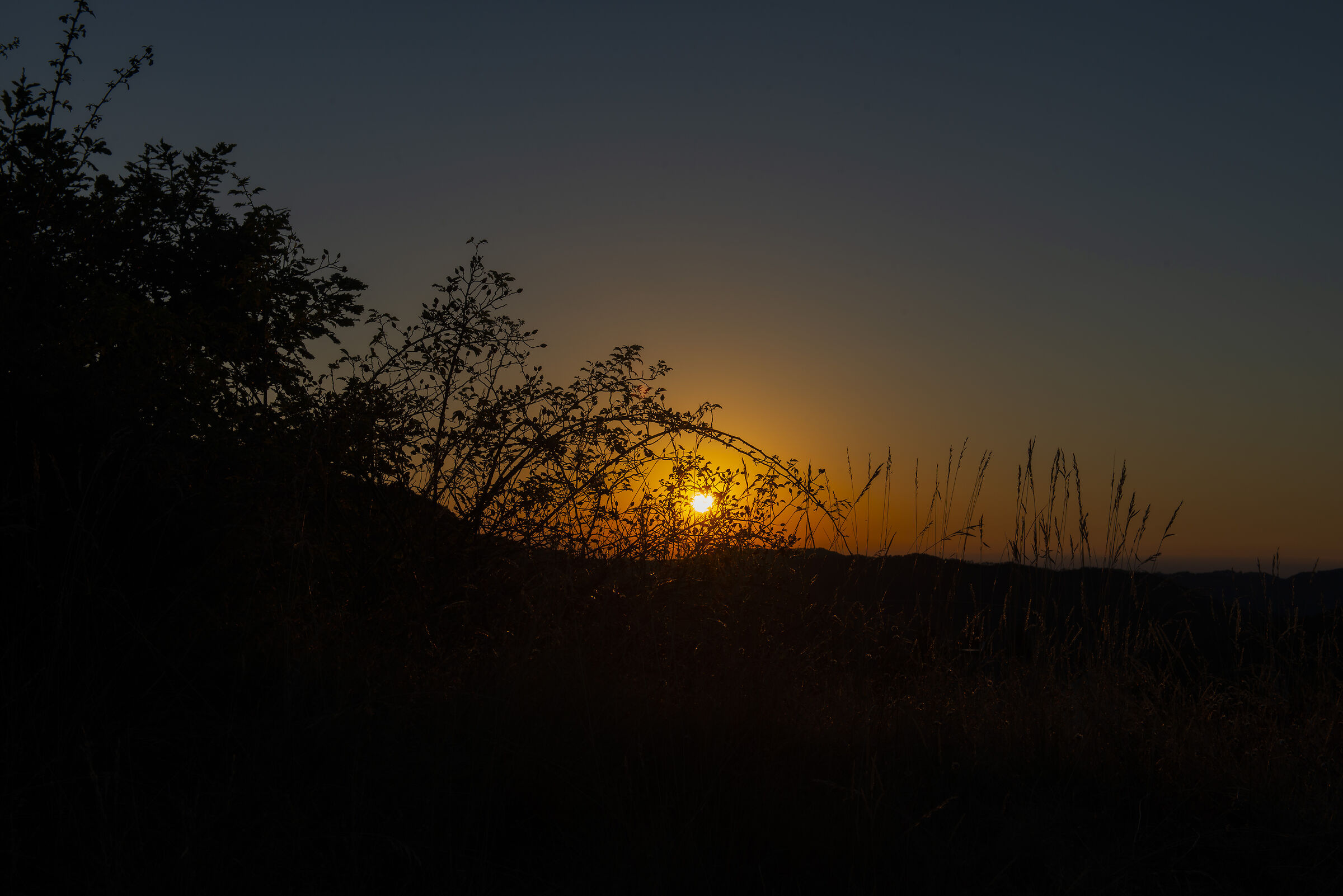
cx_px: 672
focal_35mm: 48
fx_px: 1791
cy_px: 448
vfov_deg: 28.1
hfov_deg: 41.1
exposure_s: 1/400
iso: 200
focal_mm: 48
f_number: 14
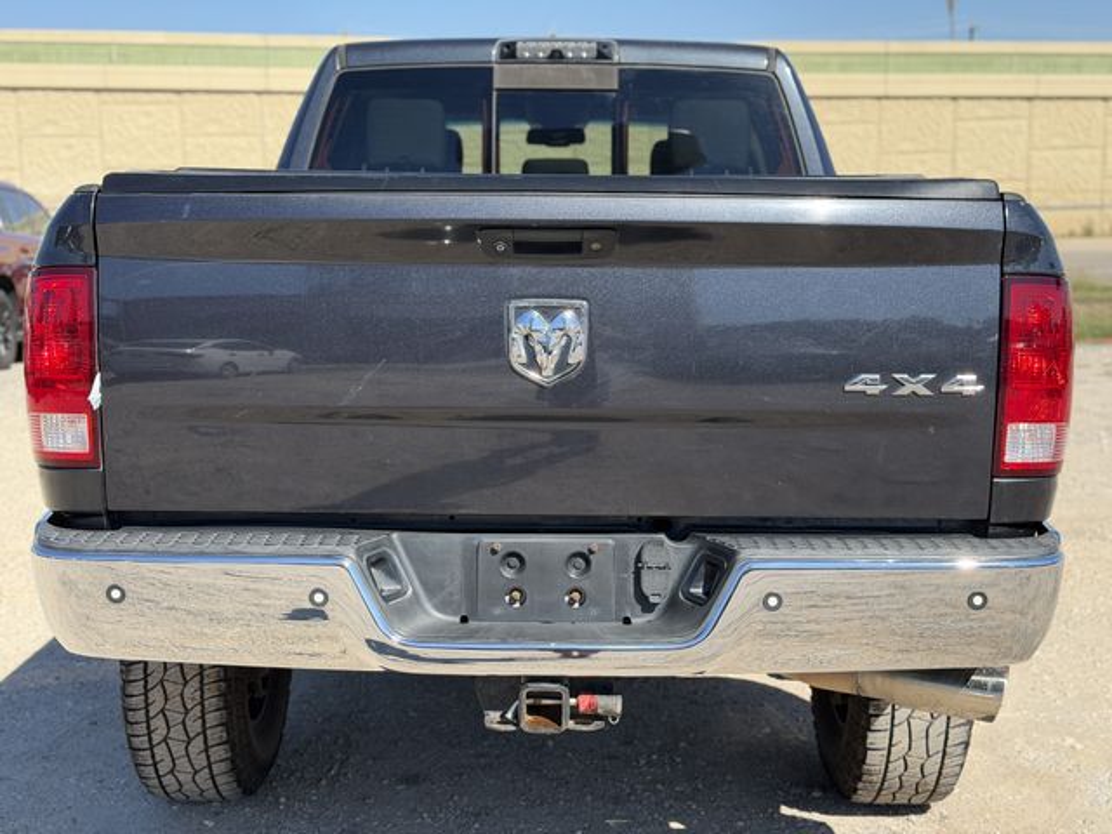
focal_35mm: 48
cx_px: 556
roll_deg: +1.7
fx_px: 1542
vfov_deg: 30.3
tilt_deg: -8.7
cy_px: 417
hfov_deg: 39.7
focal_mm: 6.76
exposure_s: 1/2976
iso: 100
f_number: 1.78
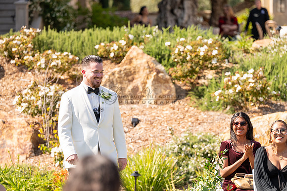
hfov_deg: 10.3
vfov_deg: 6.9
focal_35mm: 200
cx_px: 144
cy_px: 96
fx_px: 1595
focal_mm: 200
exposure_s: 1/800
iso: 200
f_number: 4.5
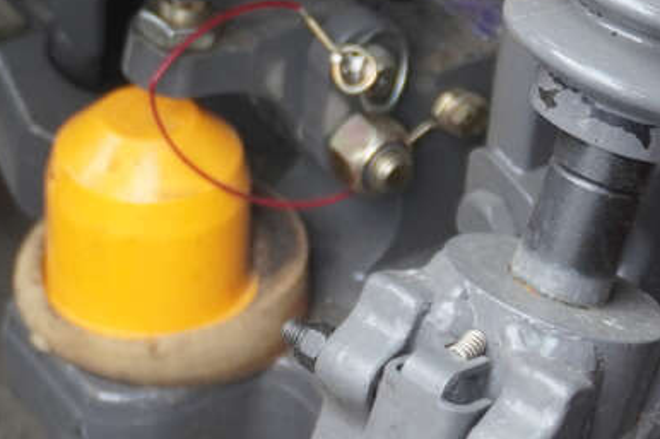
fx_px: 3112
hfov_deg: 12.1
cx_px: 173
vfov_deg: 7.9
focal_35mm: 170
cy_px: -207
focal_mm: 31
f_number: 5
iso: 400
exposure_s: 1/160
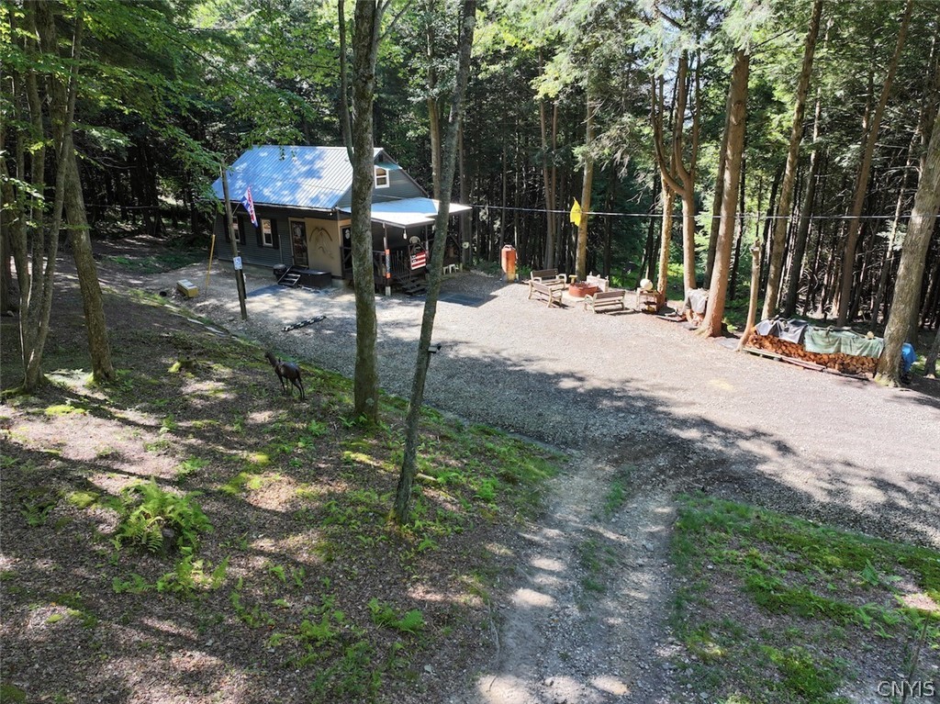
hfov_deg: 71.6
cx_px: 470
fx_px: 651
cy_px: 352
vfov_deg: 56.8
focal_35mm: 24
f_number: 2.8
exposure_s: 1/80
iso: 100
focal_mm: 12.29
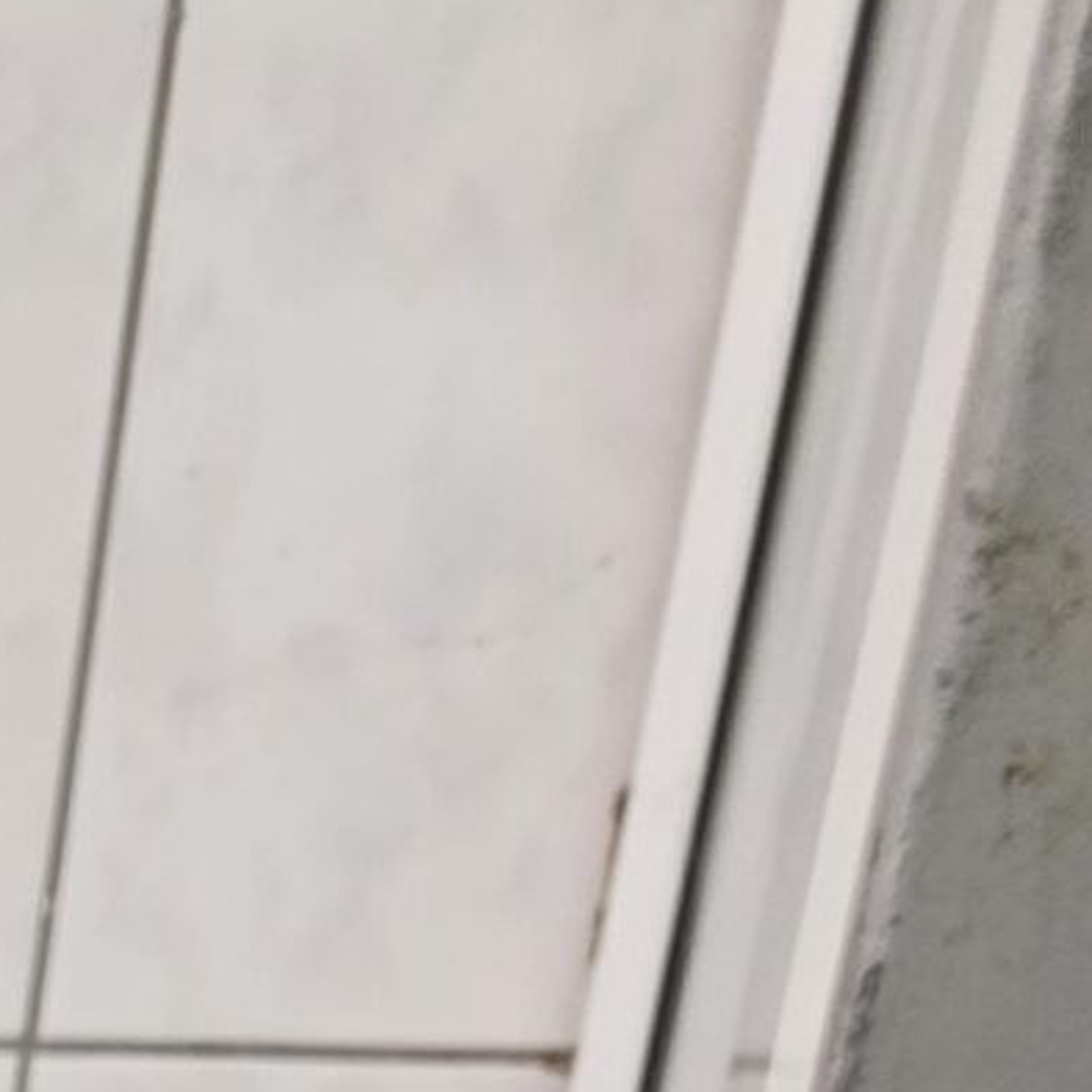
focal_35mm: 132
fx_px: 4711
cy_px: 3270
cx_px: -1524
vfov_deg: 10.0
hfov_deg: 11.1
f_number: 1.7
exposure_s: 1/100
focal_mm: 6.3
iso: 640
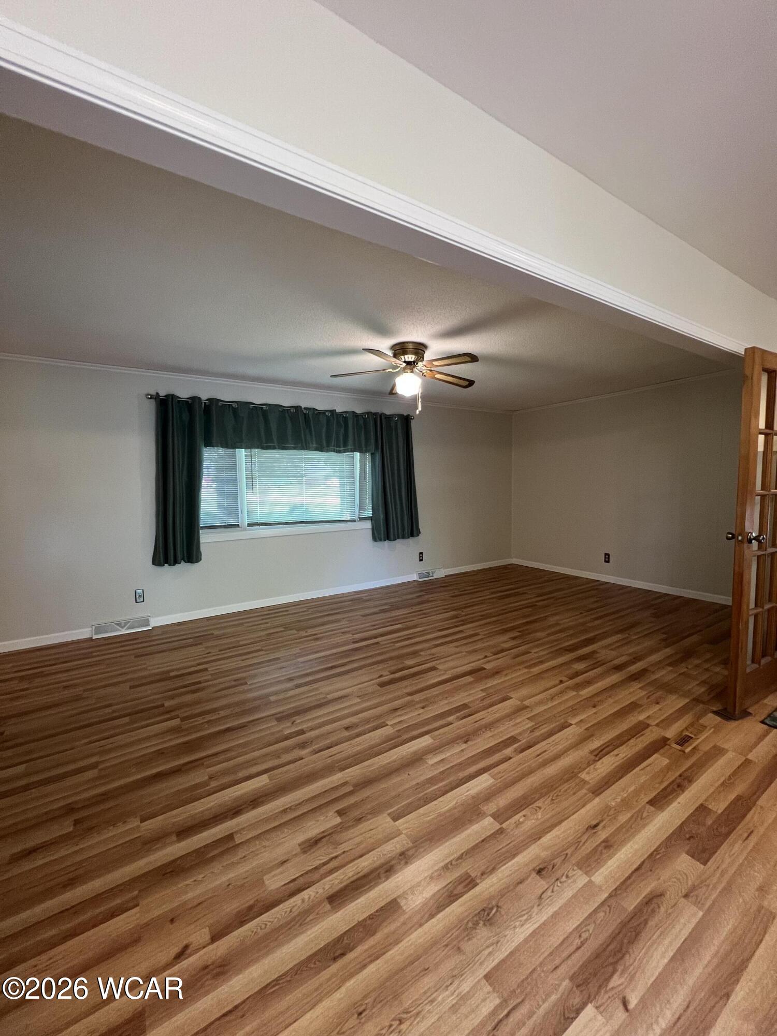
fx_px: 389
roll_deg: +0.1
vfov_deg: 106.2
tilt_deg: -3.5
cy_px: 518
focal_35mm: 13
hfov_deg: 89.9
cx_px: 388
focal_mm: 1.57
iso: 250
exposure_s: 1/60
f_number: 1.8
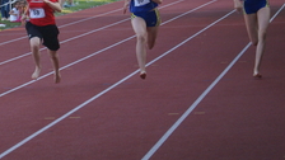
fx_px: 2003
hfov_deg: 8.1
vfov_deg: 4.6
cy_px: -48
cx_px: 57
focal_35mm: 265
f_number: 5.6
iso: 400
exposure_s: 1/250
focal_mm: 70
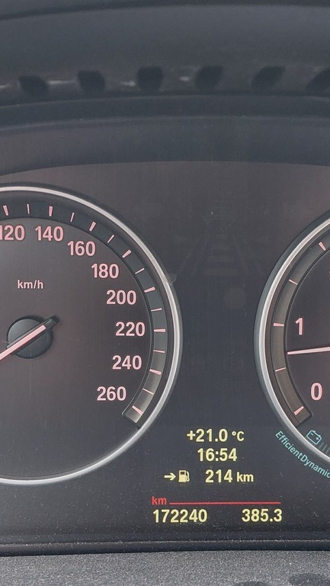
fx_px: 793
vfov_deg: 40.5
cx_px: 200
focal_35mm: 51
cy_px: 341
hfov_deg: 23.5
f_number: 1.8
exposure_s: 1/50.1
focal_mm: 4.69
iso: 320
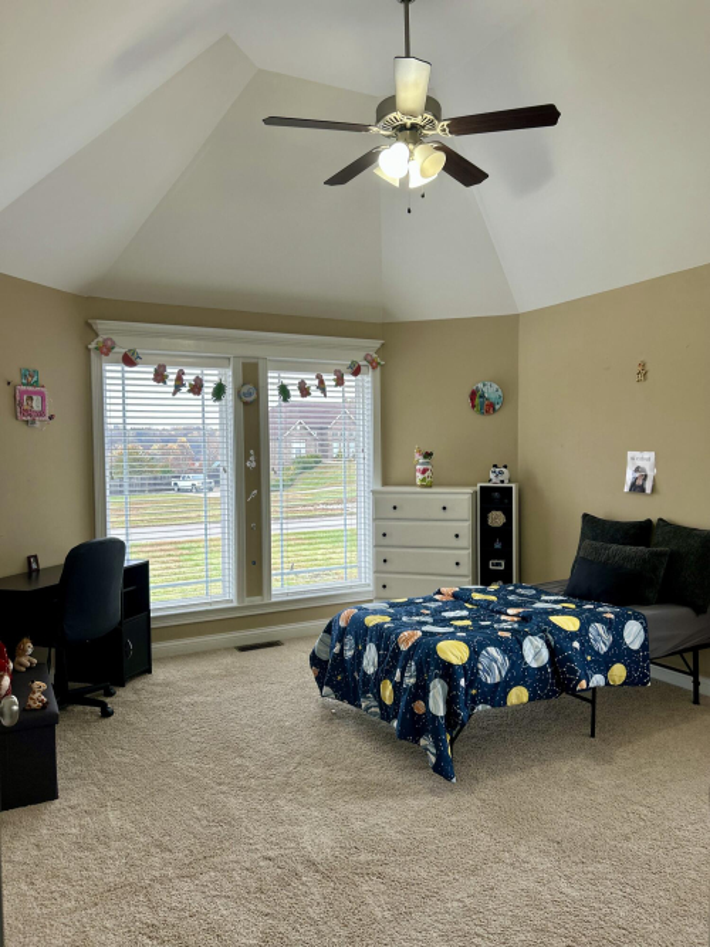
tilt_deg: -2.7
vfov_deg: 67.3
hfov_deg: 53.0
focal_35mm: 26
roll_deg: +1.0
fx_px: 711
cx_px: 355
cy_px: 474
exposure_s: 1/120
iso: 64
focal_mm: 5.7
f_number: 1.5
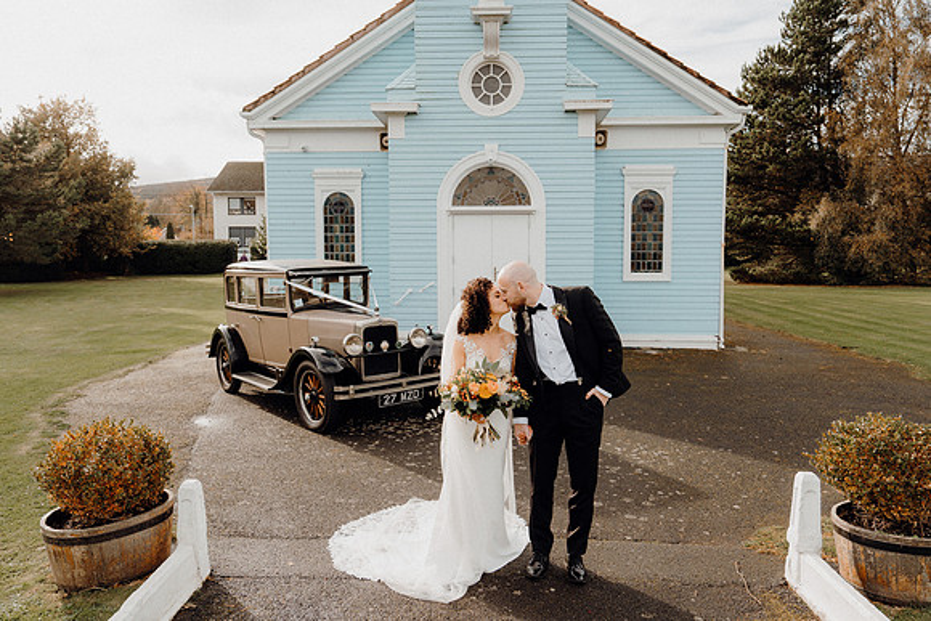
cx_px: 466
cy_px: 310
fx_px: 698
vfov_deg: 48.0
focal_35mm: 27
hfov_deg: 67.4
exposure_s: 1/500
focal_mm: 27
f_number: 3.5
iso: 125
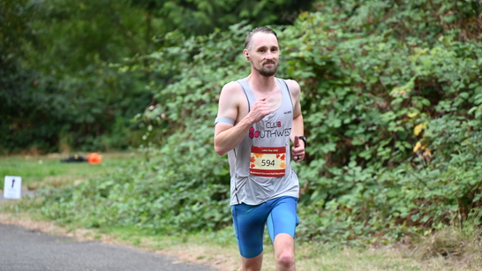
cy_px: 150
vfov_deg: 5.8
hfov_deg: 10.2
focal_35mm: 211
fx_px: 2696
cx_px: 241
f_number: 6.3
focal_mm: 200
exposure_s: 1/250
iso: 1800
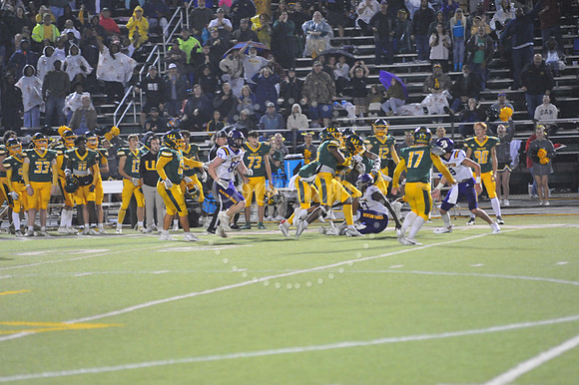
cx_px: 290
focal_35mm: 200
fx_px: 3215
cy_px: 192
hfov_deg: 10.3
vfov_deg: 6.9
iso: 4000
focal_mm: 200
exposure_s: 1/160
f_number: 4
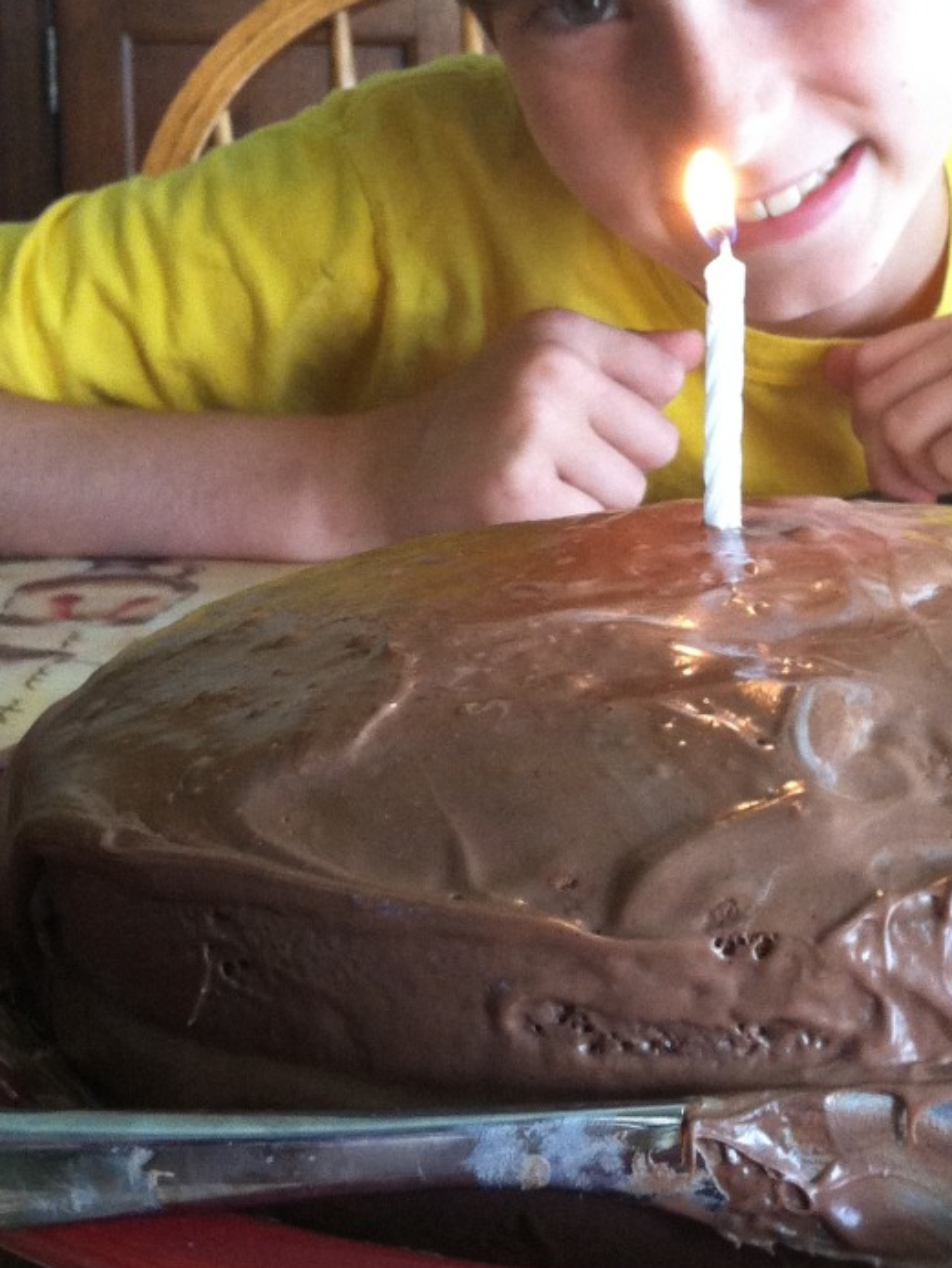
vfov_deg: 27.8
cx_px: 782
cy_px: 333
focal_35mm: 69
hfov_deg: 21.0
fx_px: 2529
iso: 160
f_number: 2.8
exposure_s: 1/15
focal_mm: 3.85
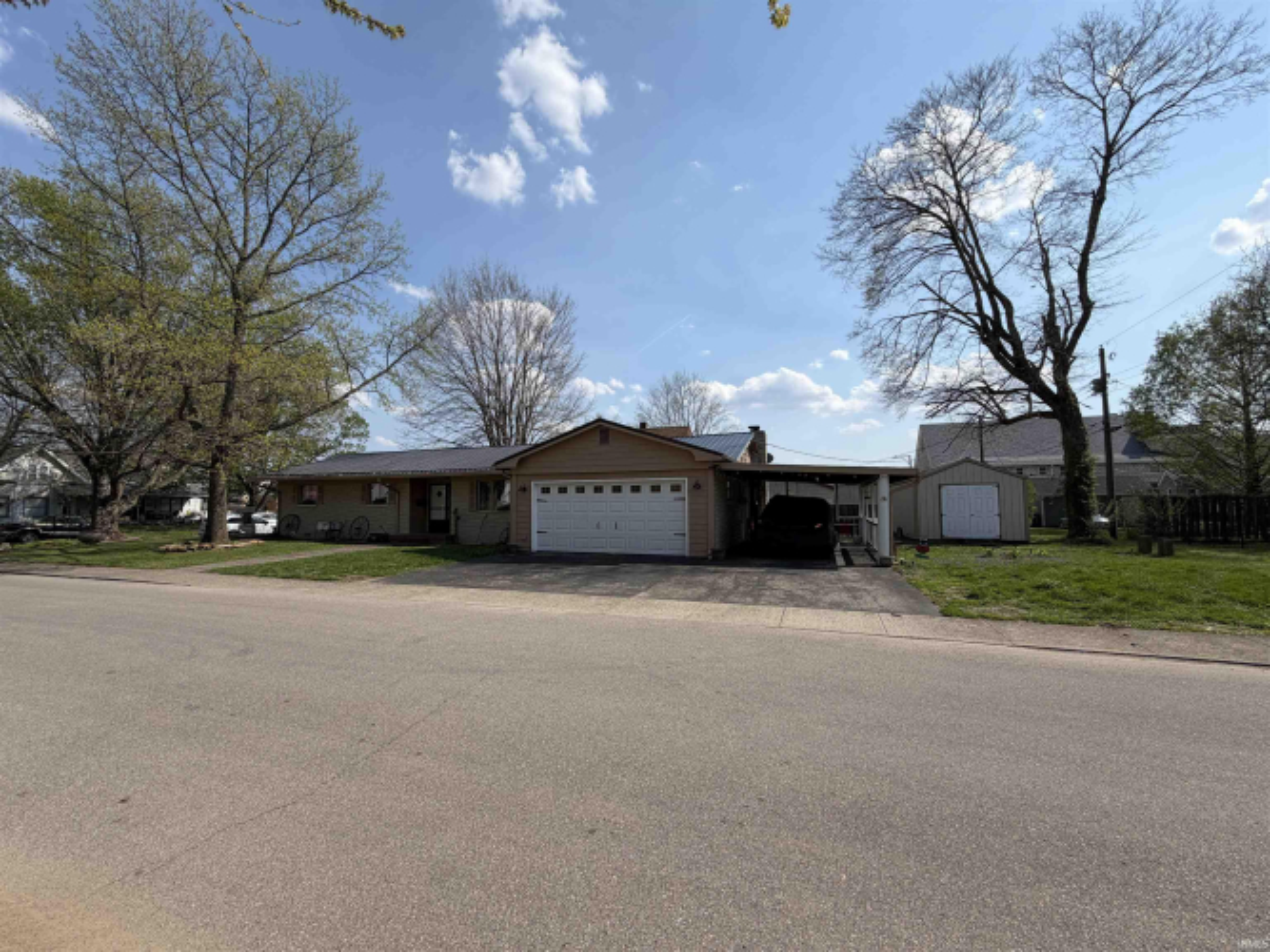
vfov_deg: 85.7
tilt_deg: +3.5
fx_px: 514
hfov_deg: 102.1
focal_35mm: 14
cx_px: 635
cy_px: 476
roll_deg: +0.6
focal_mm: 2.22
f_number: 2.2
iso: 20
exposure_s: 1/1125
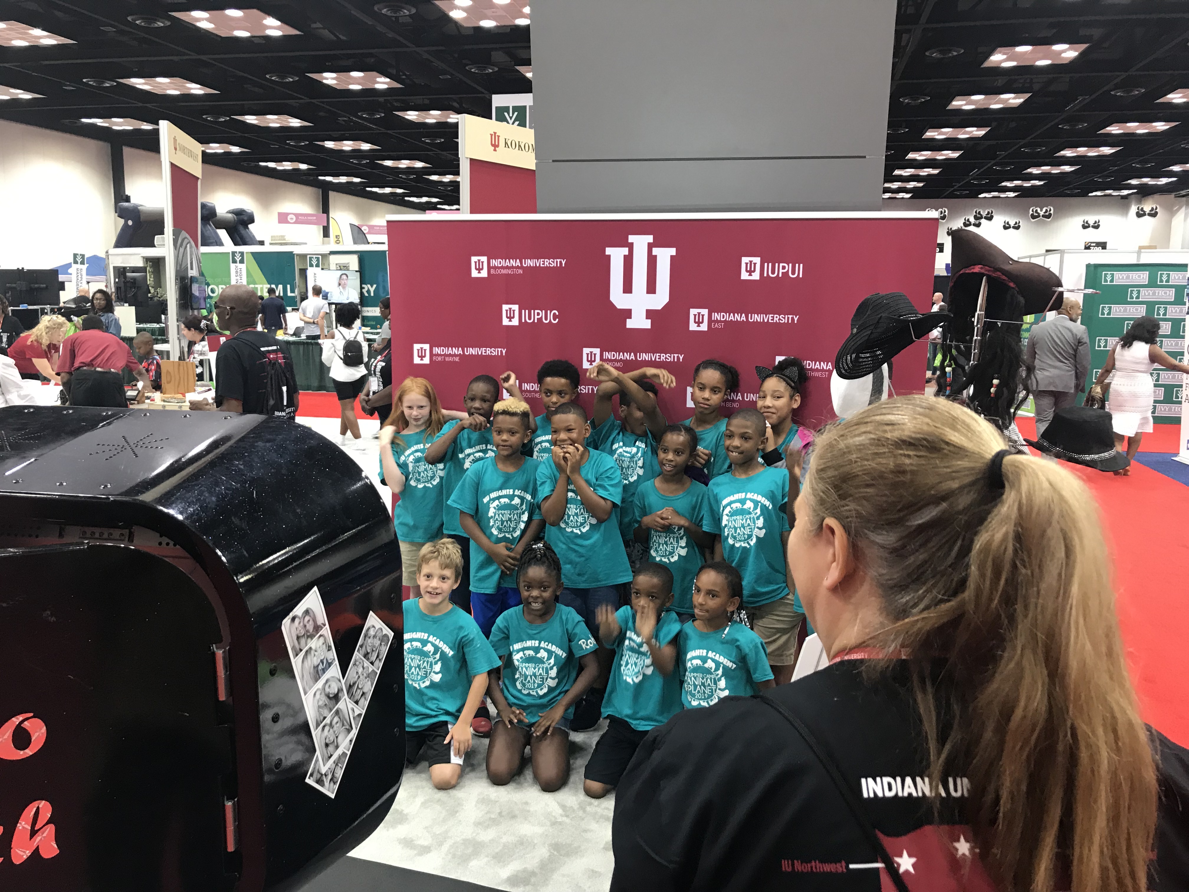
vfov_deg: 49.7
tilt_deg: -8.8
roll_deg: -0.4
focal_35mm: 28
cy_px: 446
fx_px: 962
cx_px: 594
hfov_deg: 63.4
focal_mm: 3.99
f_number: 1.8
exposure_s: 1/20
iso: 40
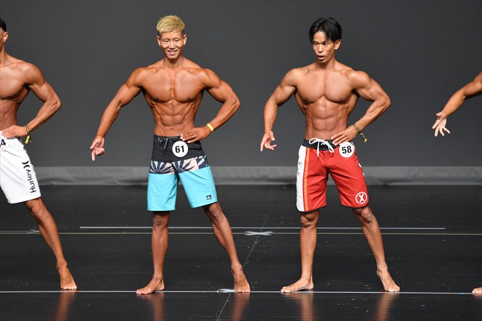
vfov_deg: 4.4
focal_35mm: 315
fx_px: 4215
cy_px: 160
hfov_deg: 6.5
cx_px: 241
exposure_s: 1/400
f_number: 5.6
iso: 2500
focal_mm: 210
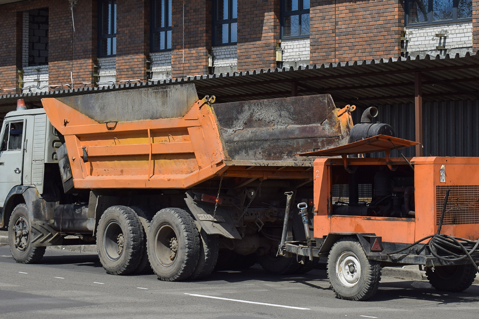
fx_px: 1064
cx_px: 244
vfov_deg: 17.0
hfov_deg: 25.4
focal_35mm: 80
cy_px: 129
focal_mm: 40
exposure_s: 1/800
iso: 100
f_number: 6.3
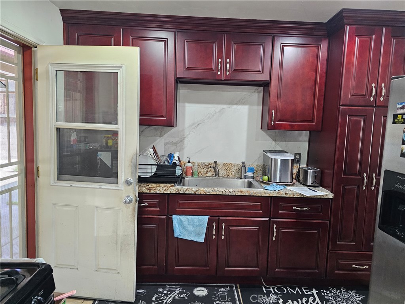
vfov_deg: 58.9
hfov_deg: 73.9
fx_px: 269
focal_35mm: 23
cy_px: 152
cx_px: 202
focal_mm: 6.3
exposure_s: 1/120
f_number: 1.7
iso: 800
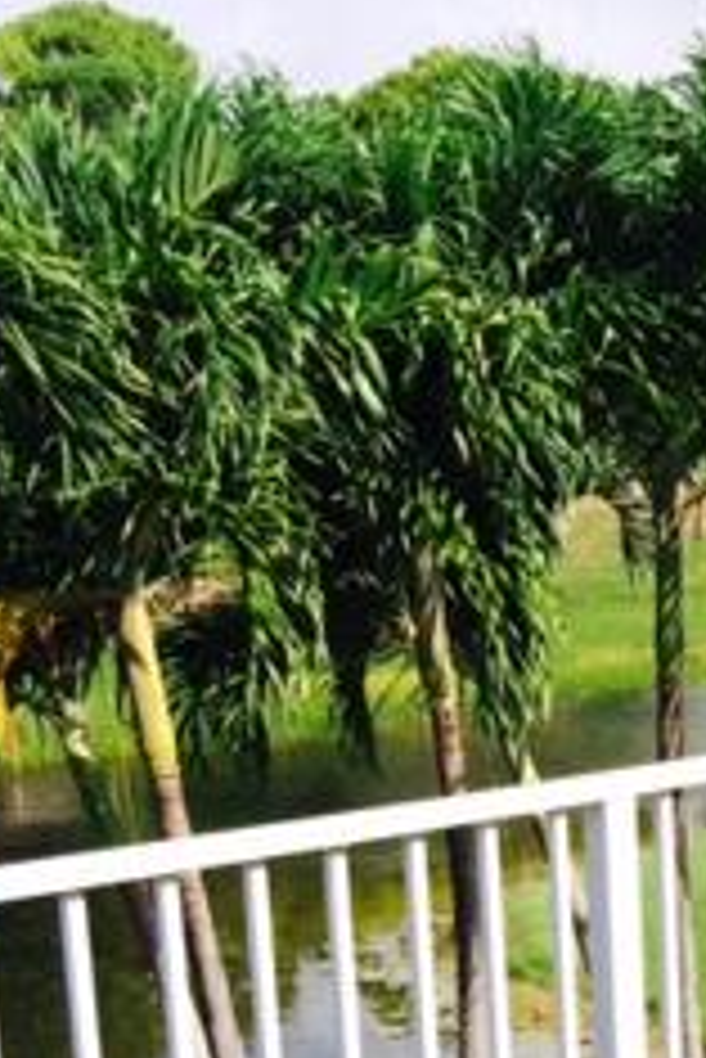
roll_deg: +0.1
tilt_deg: -13.5
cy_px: 972
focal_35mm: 82
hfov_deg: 15.1
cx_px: 1156
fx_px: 2408
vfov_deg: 24.0
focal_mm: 4.15
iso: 64
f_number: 2.2
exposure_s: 1/2740
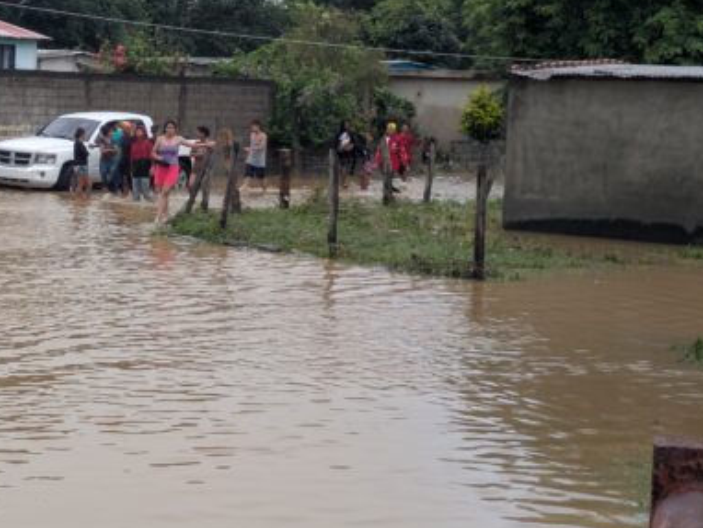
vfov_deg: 15.9
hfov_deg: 20.9
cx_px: 160
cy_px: 268
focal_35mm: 93
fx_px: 1890
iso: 49
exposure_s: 1/665
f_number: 1.89
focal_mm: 5.43
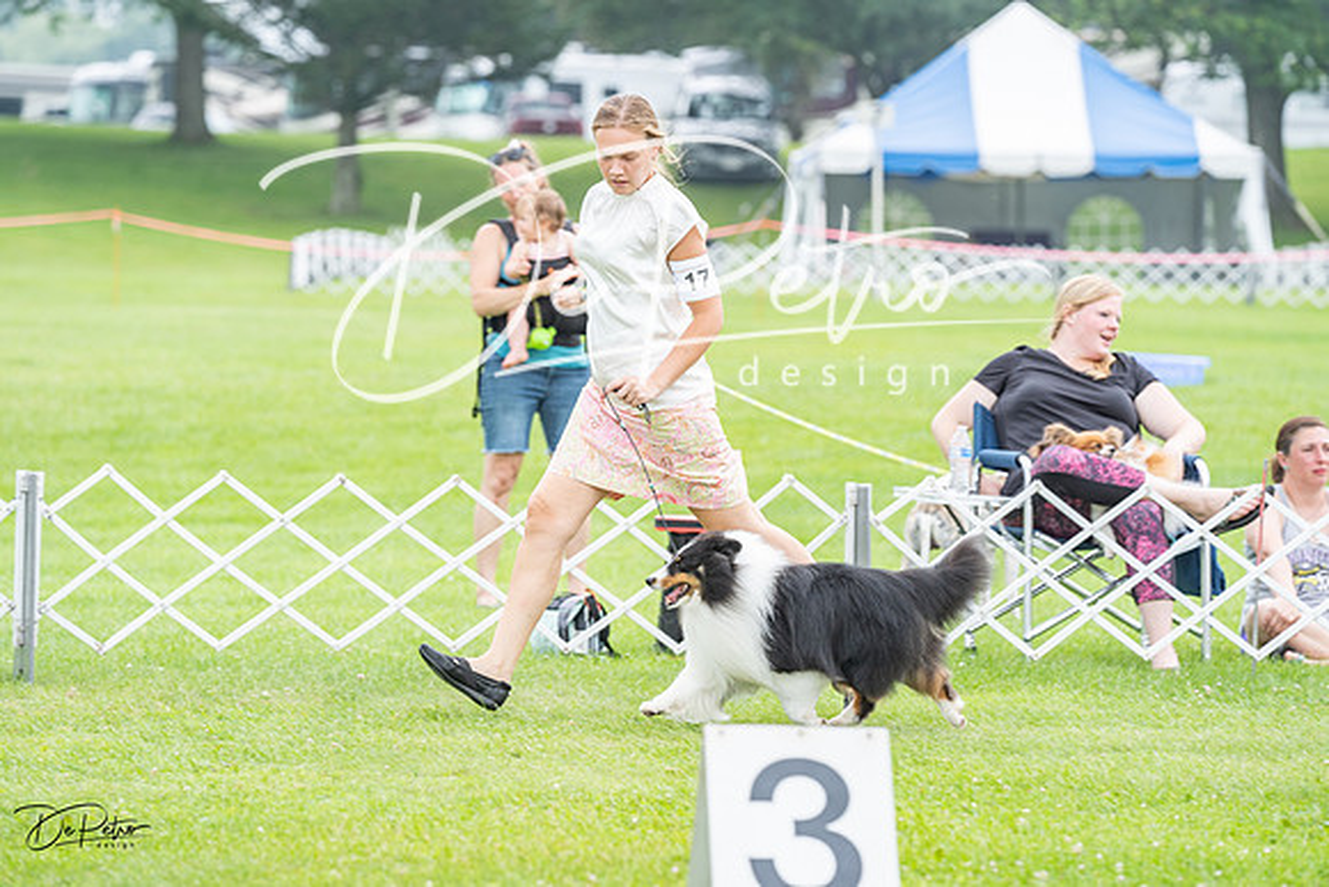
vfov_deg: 8.3
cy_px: 444
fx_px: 6092
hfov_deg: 12.4
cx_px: 664
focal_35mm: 165
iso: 400
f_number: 4.5
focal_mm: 165
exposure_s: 1/400
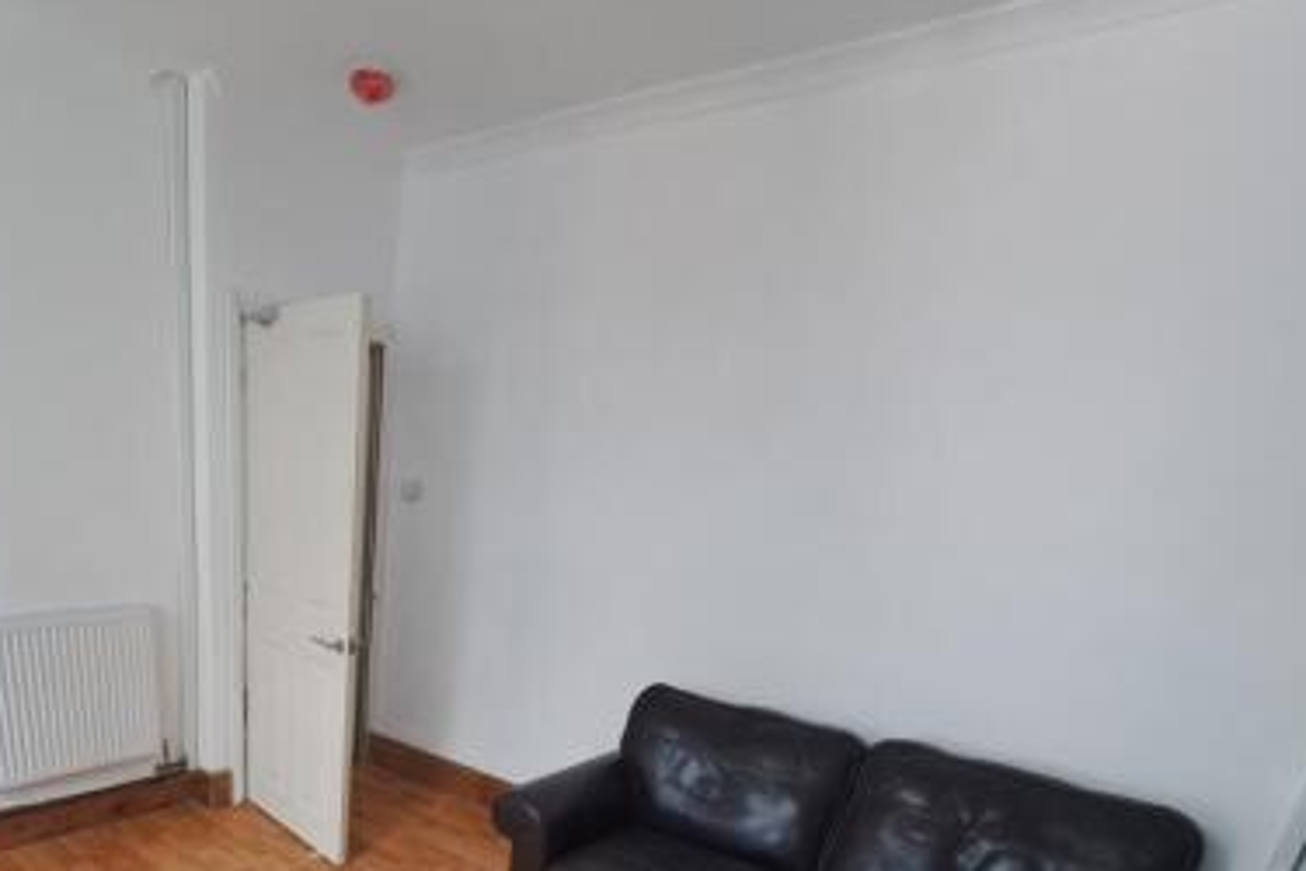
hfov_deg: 78.0
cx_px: 413
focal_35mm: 21
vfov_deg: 53.7
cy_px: 747
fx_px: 762
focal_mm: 1.74
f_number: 2.2
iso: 200
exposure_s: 1/50
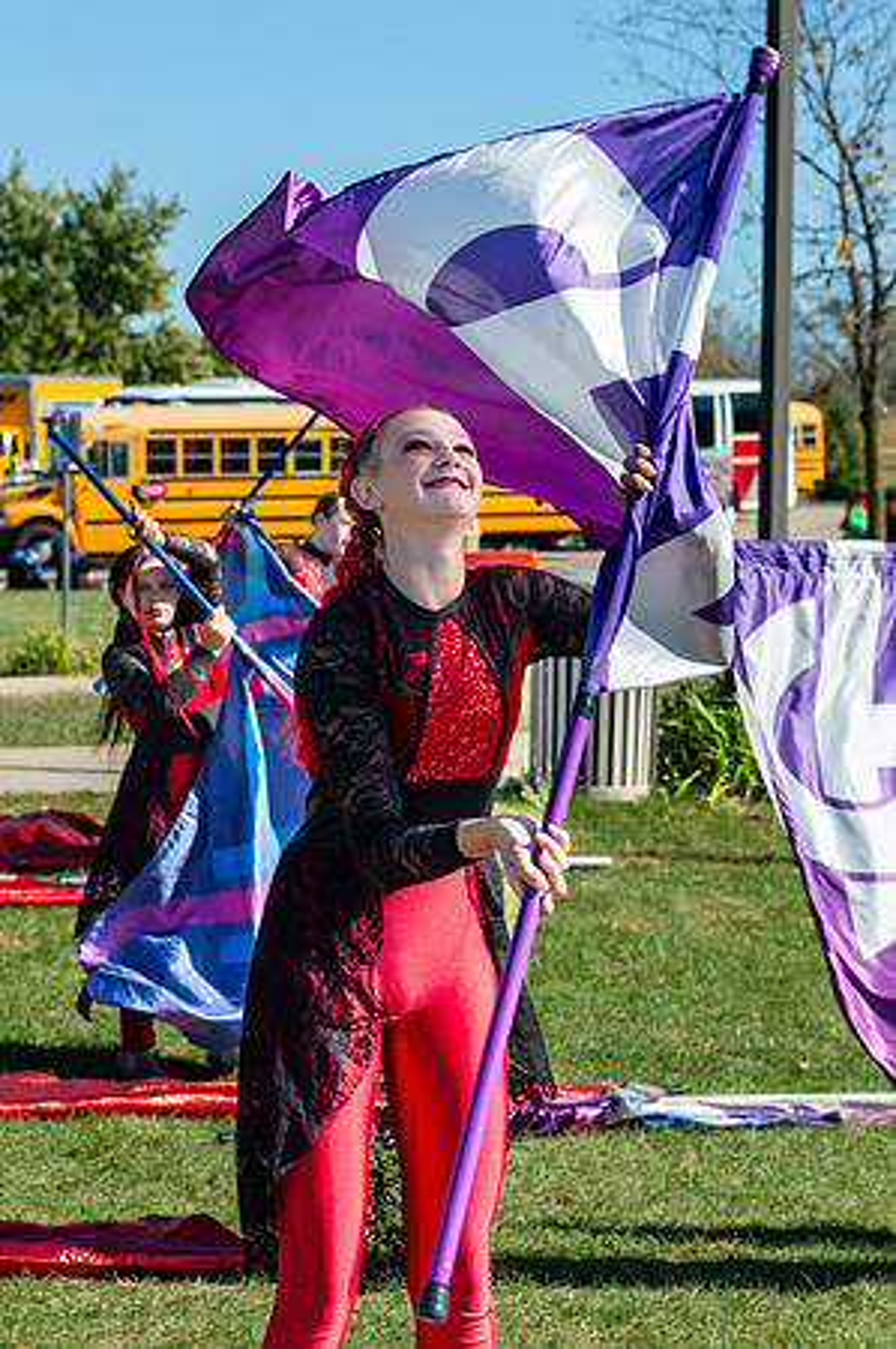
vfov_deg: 17.8
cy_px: 611
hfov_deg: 11.9
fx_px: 4308
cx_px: 424
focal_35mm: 115
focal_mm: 70
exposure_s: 1/1250
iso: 320
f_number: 6.3
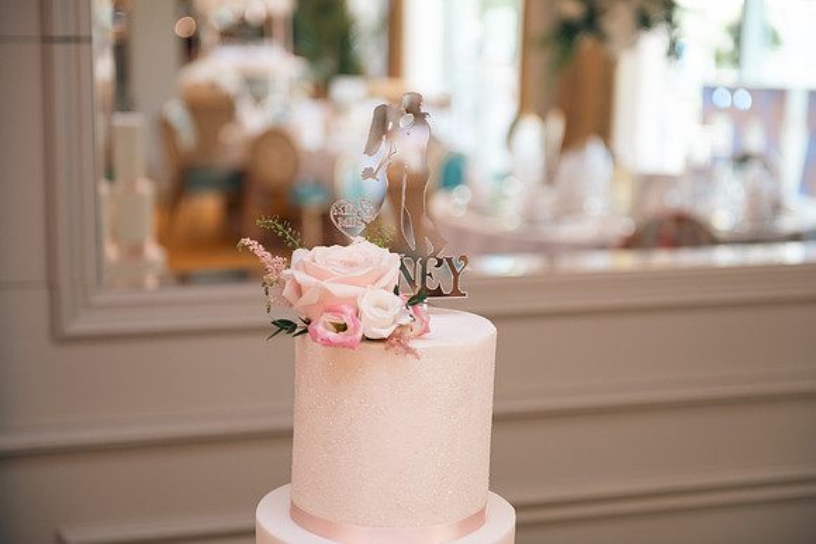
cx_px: 408
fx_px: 1406
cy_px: 272
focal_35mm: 62
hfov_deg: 32.4
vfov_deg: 21.9
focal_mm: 62
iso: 800
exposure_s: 1/160
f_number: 3.5
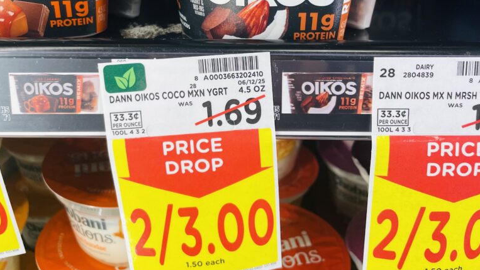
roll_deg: -0.1
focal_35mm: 38
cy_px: 45
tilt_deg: -17.8
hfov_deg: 52.8
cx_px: 240
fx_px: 484
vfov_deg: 30.3
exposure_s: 1/67
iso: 32
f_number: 1.6
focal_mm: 4.2
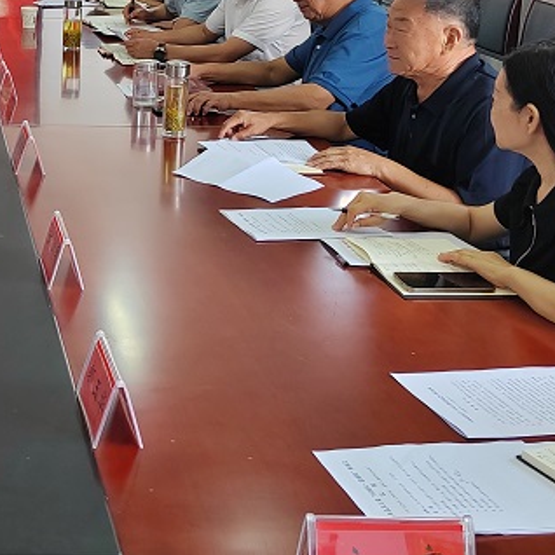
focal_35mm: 69
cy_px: 103
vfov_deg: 24.6
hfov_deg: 23.2
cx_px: -80
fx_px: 1252
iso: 250
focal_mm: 5.52
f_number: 1.9
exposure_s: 1/100
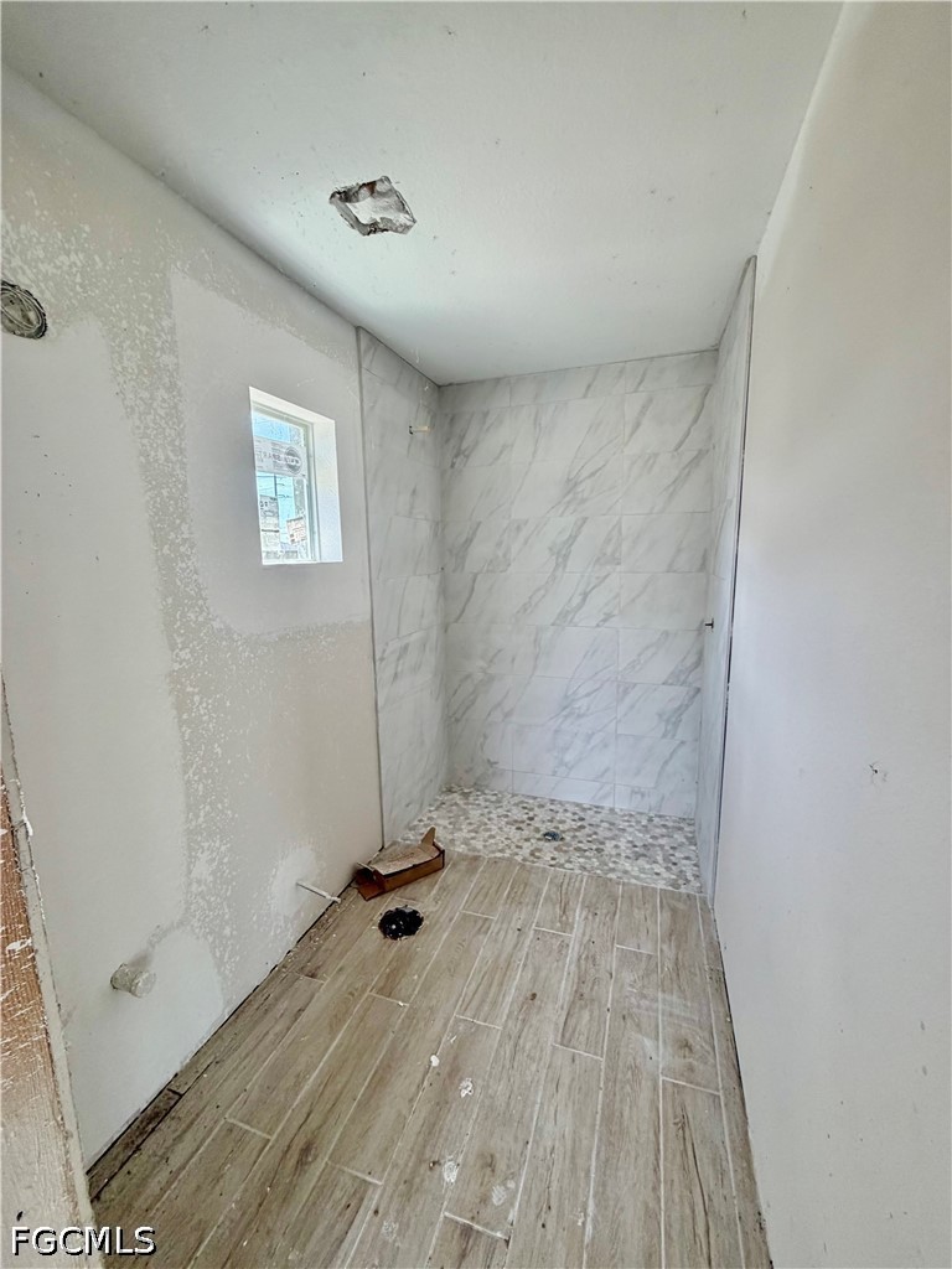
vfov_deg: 102.1
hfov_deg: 85.7
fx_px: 513
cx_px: 476
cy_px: 634
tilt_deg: -9.3
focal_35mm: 14
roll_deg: +0.6
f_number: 2.2
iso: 125
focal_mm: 2.22
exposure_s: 1/121
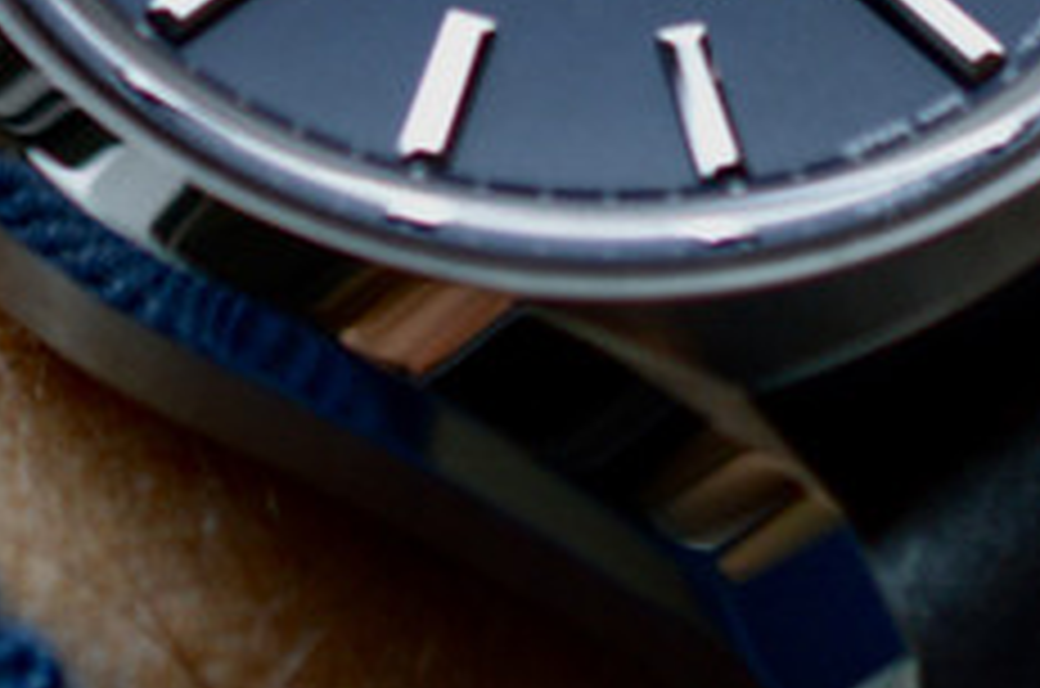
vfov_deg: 4.4
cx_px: 682
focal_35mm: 313
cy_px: -283
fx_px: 9023
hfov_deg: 6.6
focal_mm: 40
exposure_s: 1/60
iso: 400
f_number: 4
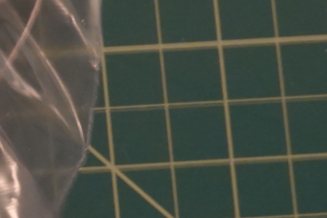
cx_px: -261
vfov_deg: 6.2
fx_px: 1998
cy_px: 104
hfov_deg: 9.0
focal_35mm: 220
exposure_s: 1/10
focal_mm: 15.59
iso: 800
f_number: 4
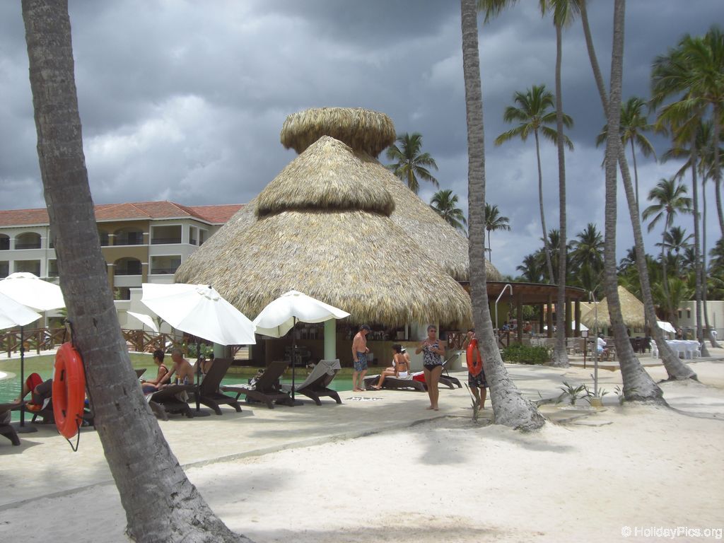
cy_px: 272
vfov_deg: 37.7
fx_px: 795
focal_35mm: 38
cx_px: 362
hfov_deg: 49.0
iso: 64
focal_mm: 6.2
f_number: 8
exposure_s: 1/200
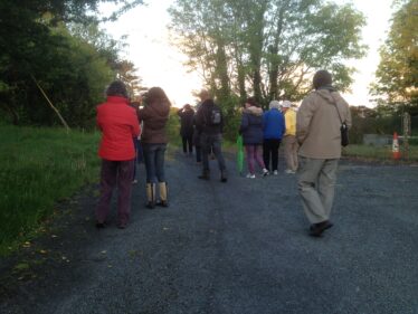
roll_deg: +2.4
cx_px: 209
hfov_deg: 52.6
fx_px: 423
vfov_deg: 40.7
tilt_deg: -4.7
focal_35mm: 35
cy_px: 157
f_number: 2.4
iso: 50
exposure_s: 1/60
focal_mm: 4.28
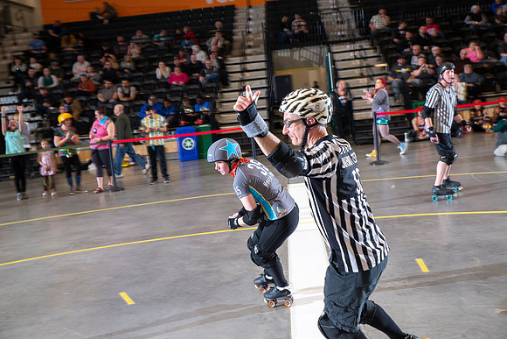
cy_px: 170
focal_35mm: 52
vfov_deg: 26.0
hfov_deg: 38.2
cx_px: 254
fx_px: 732
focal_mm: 52
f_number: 5.6
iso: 640
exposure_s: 1/160
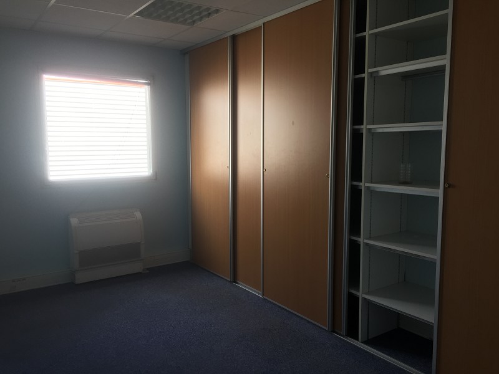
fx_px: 418
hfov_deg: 61.7
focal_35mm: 29
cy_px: 187
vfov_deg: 48.2
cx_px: 250
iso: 40
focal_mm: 4.15
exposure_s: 1/50
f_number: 2.2
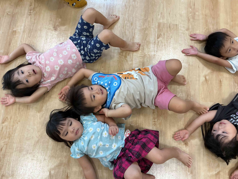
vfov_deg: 48.2
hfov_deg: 61.7
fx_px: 199
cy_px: 90
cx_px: 119
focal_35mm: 29
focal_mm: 3
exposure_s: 1/120
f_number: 1.8
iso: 50
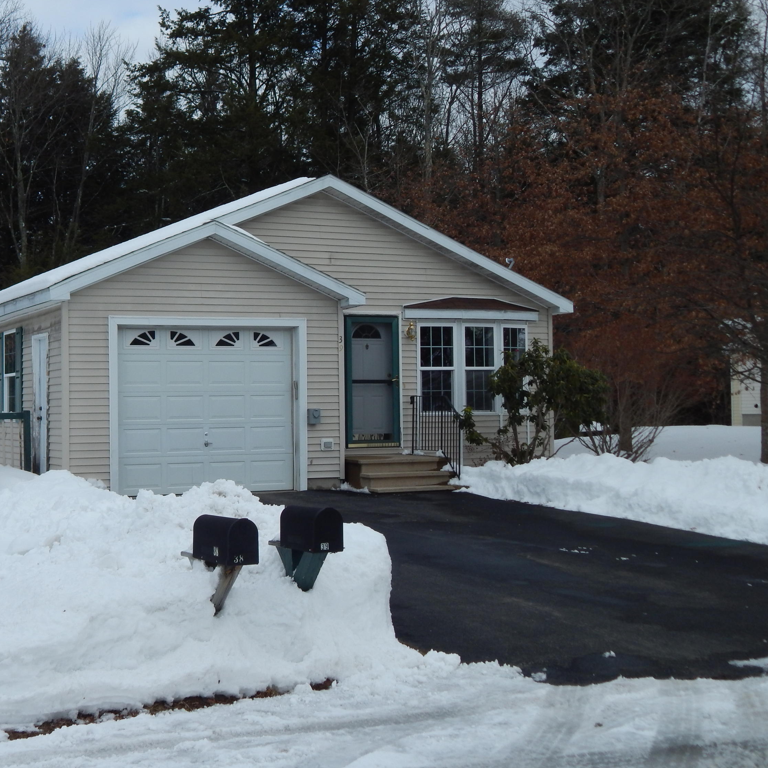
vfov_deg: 33.4
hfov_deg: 33.2
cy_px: 382
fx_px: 1280
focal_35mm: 51
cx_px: 268
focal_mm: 7.7
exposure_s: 1/1250
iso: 125
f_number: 3.6
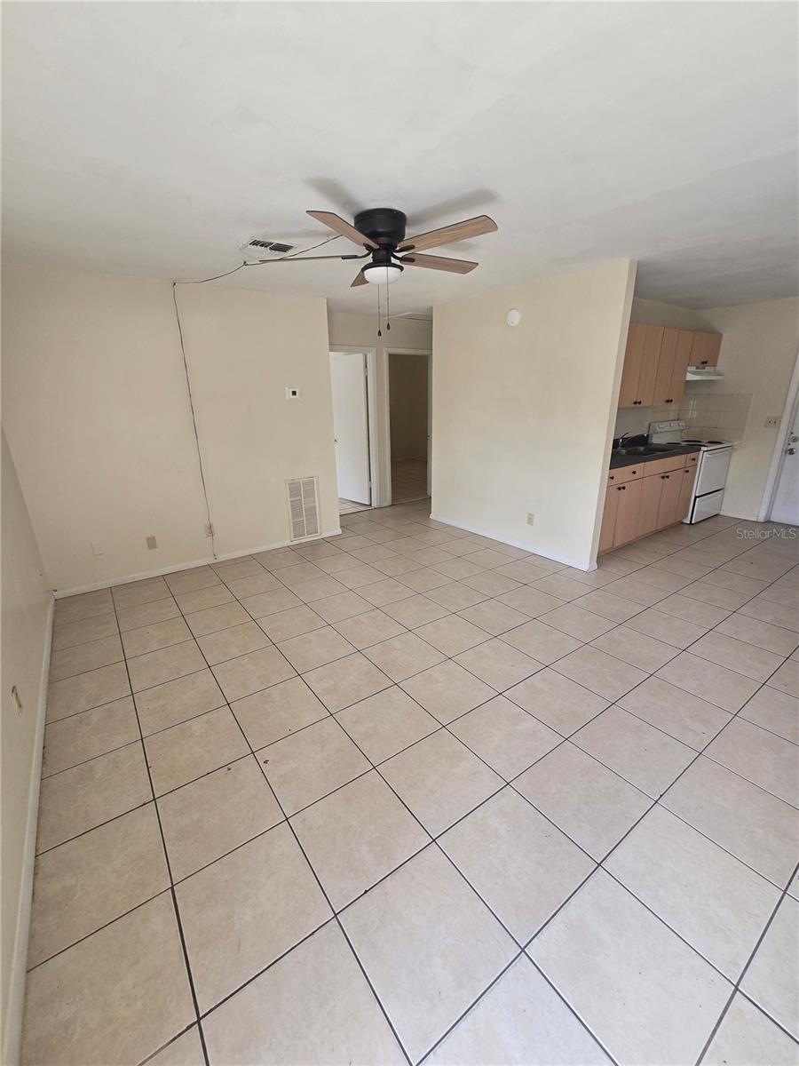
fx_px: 400
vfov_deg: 106.2
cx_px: 400
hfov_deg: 89.9
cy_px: 533
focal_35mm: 13
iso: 50
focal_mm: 2.2
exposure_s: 1/135
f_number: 2.2
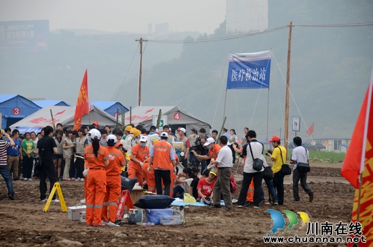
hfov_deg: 13.1
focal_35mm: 158
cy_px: 124
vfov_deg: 8.7
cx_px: 186
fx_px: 1628
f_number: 5.3
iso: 200
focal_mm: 105
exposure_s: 1/500
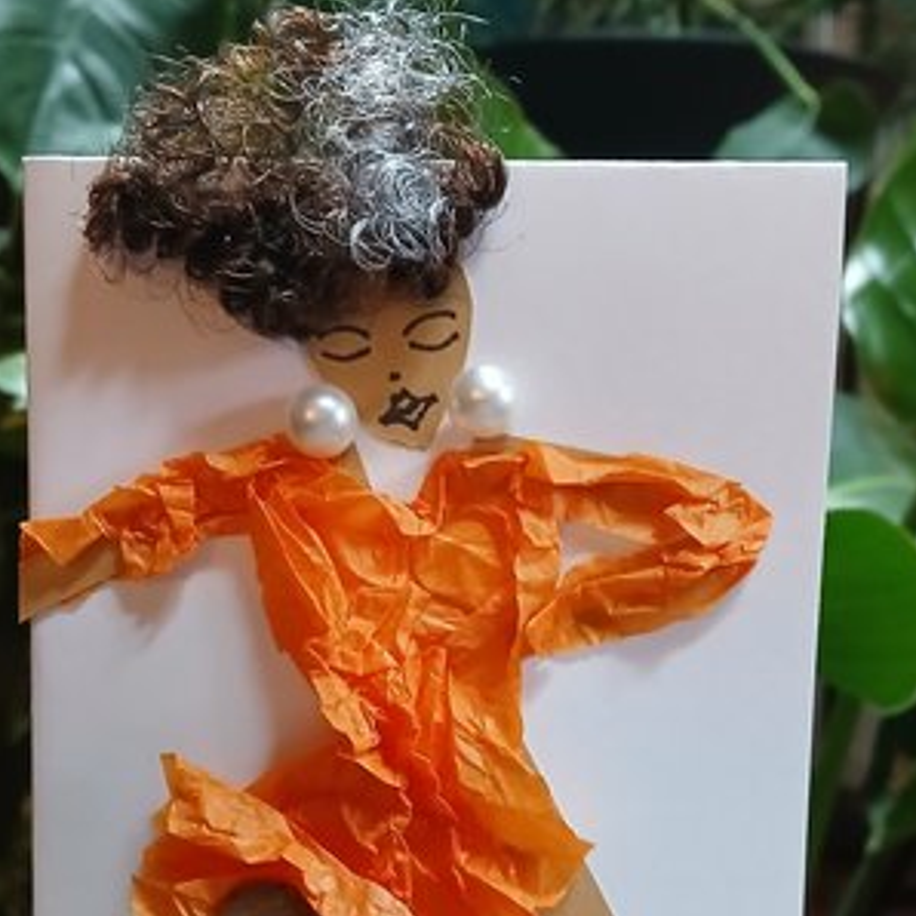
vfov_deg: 45.4
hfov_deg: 46.0
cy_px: 604
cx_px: 403
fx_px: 1078
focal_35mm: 36
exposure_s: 1/20
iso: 500
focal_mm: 3.98
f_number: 1.8
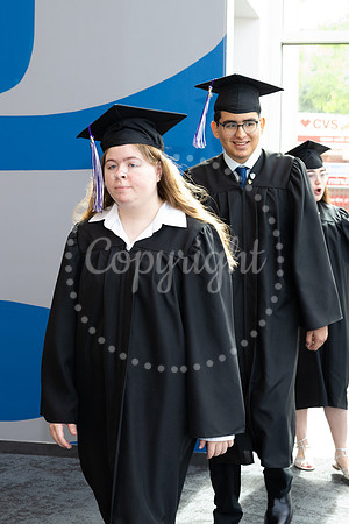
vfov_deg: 27.5
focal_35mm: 74
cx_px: 124
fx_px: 1069
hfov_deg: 18.5
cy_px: 262
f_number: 5
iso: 800
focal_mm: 49
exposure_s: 1/125
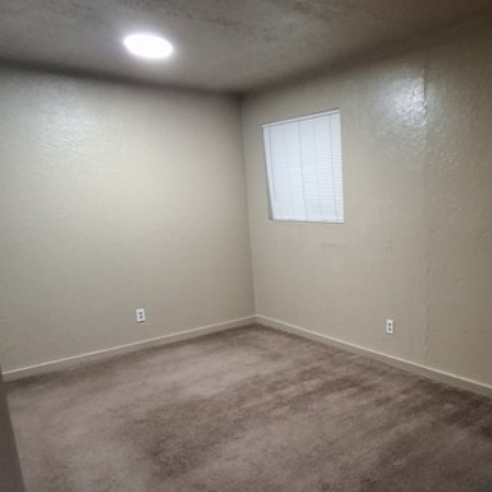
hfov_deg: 53.8
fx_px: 466
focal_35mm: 29
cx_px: 351
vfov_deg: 55.0
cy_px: 308
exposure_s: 1/24
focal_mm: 1.64
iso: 200
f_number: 2.2
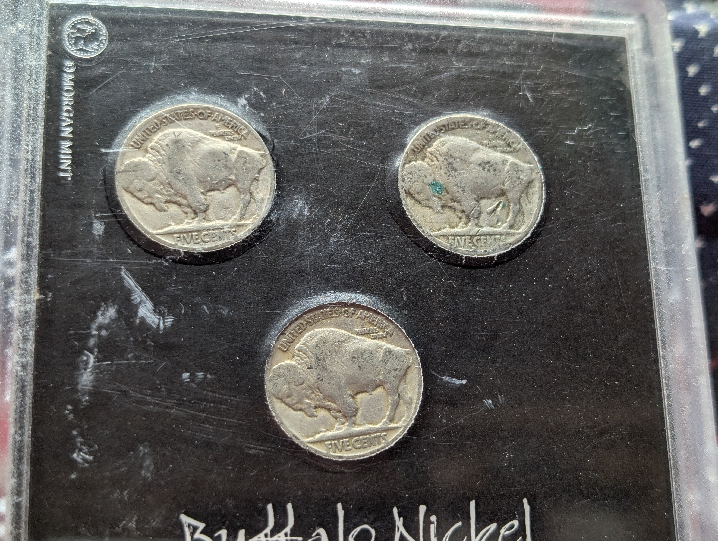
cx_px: 359
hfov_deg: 38.9
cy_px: 270
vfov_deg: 29.7
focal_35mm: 49
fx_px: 1018
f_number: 1.68
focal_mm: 6.9
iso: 36
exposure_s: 1/31.6
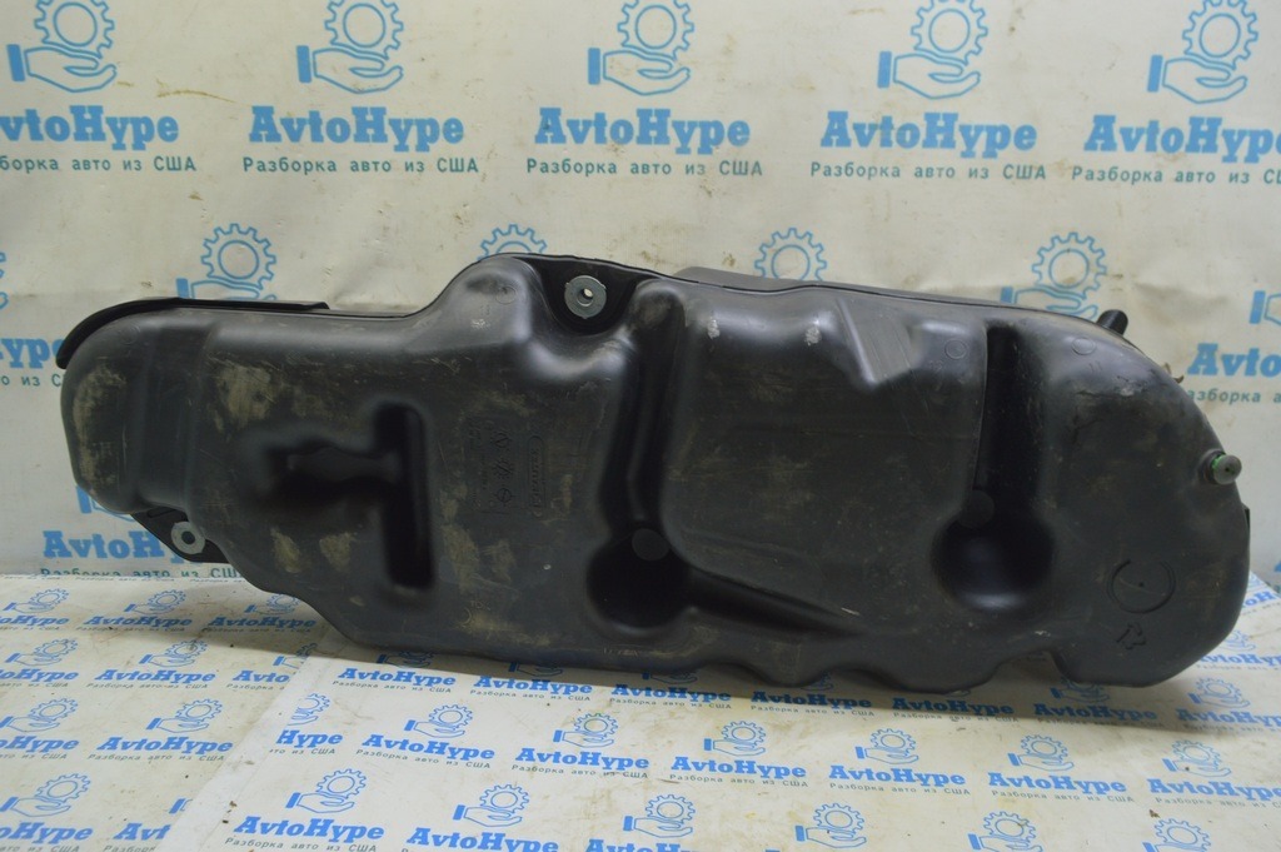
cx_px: 640
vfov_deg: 47.9
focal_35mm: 27
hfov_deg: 67.4
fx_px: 960
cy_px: 426
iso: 400
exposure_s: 1/20
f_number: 5.6
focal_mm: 18
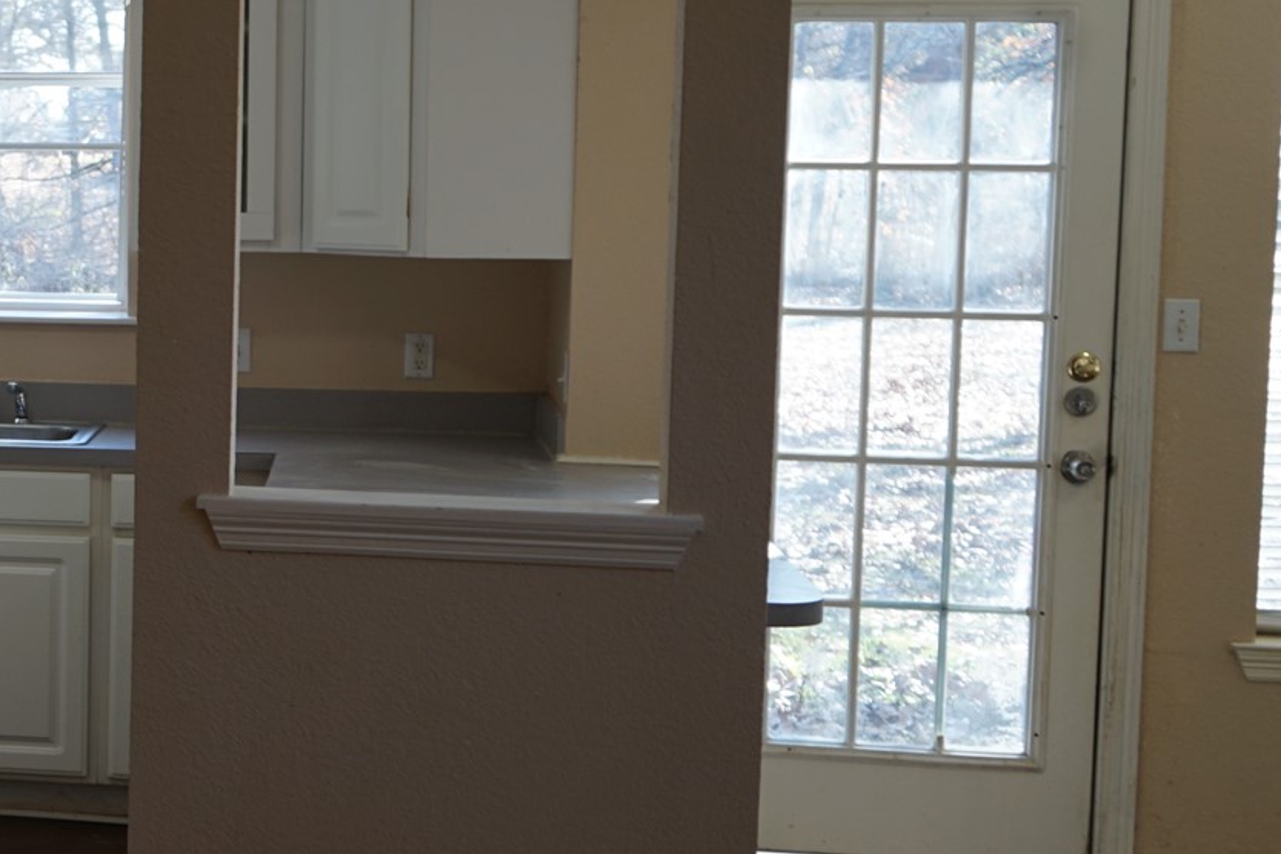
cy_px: 345
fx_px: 2597
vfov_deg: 18.6
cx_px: -298
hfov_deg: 24.8
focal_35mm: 73
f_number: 3.5
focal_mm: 28
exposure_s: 1/60
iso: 125
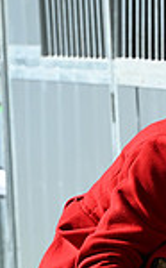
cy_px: 326
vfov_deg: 3.5
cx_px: 443
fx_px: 4317
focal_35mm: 593
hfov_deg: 2.2
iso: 320
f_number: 5
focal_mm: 150
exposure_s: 1/1250
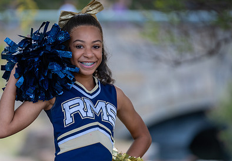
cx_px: 80
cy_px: 105
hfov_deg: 7.6
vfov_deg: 5.3
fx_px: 1745
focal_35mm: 267
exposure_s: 1/320
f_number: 2.8
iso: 250
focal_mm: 171
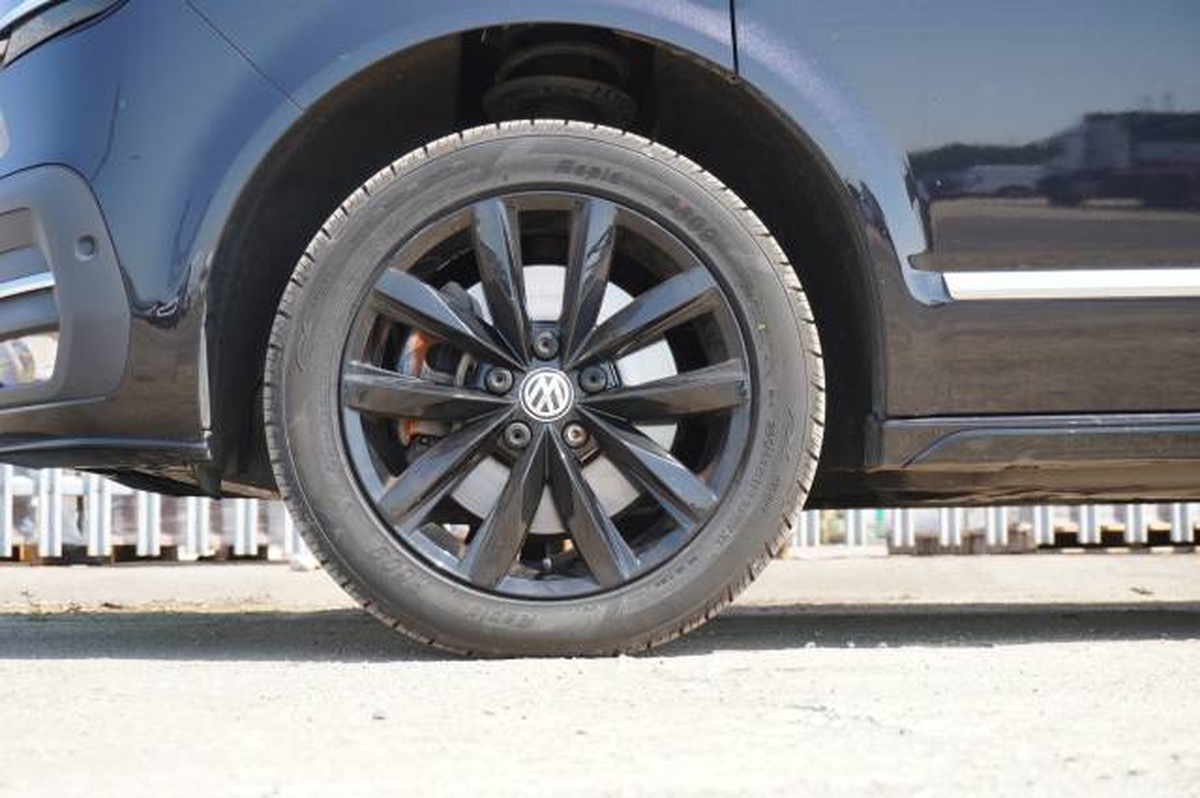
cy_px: 399
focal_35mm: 62
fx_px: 2049
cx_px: 600
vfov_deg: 22.1
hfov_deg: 32.6
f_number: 5.6
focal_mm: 41
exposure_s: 1/80
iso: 160
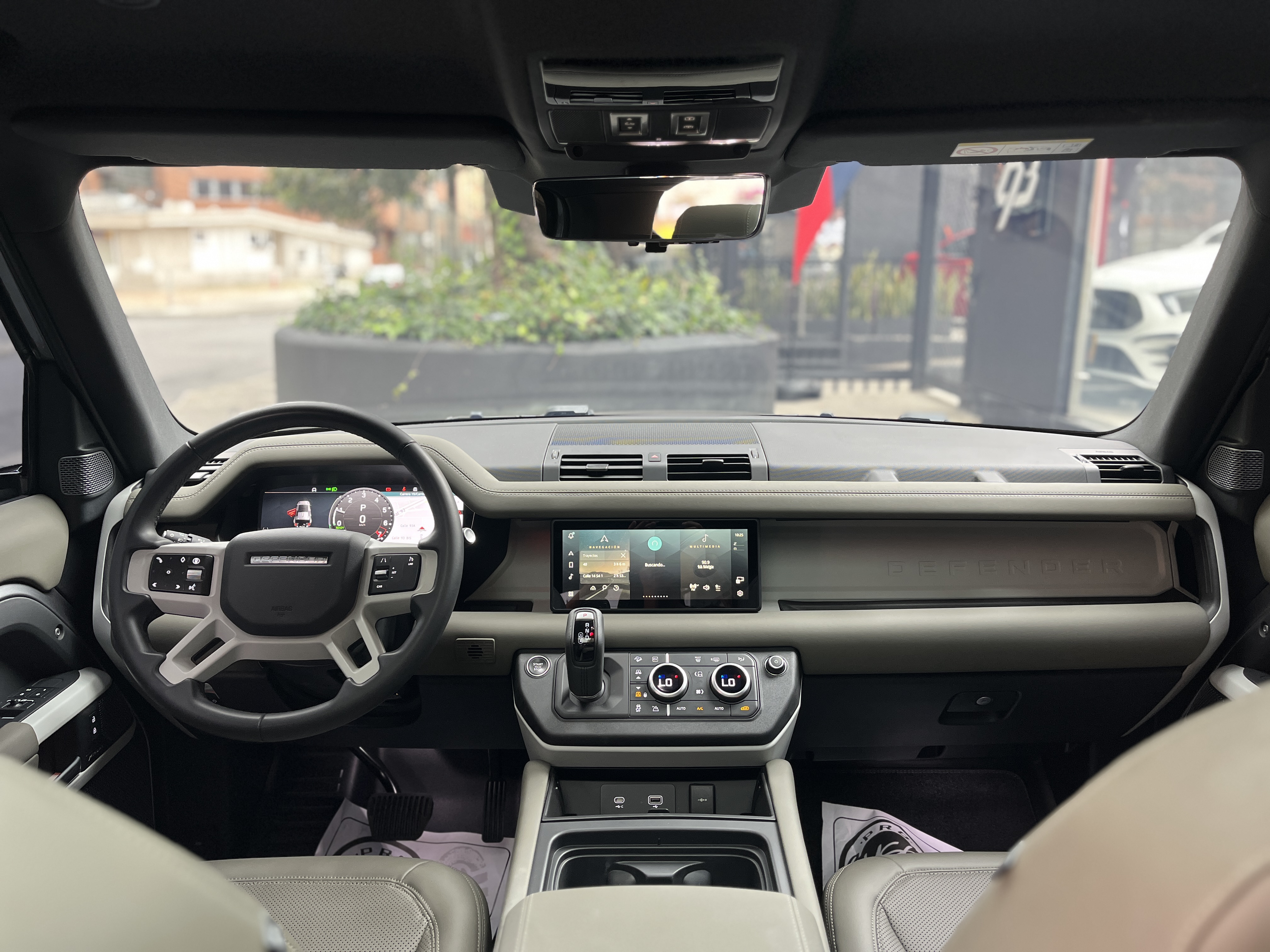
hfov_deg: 67.3
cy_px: 476
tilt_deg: -12.3
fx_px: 954
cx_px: 635
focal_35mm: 26
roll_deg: -0.7
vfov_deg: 53.1
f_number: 1.6
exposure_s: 1/50
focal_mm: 5.1
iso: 80
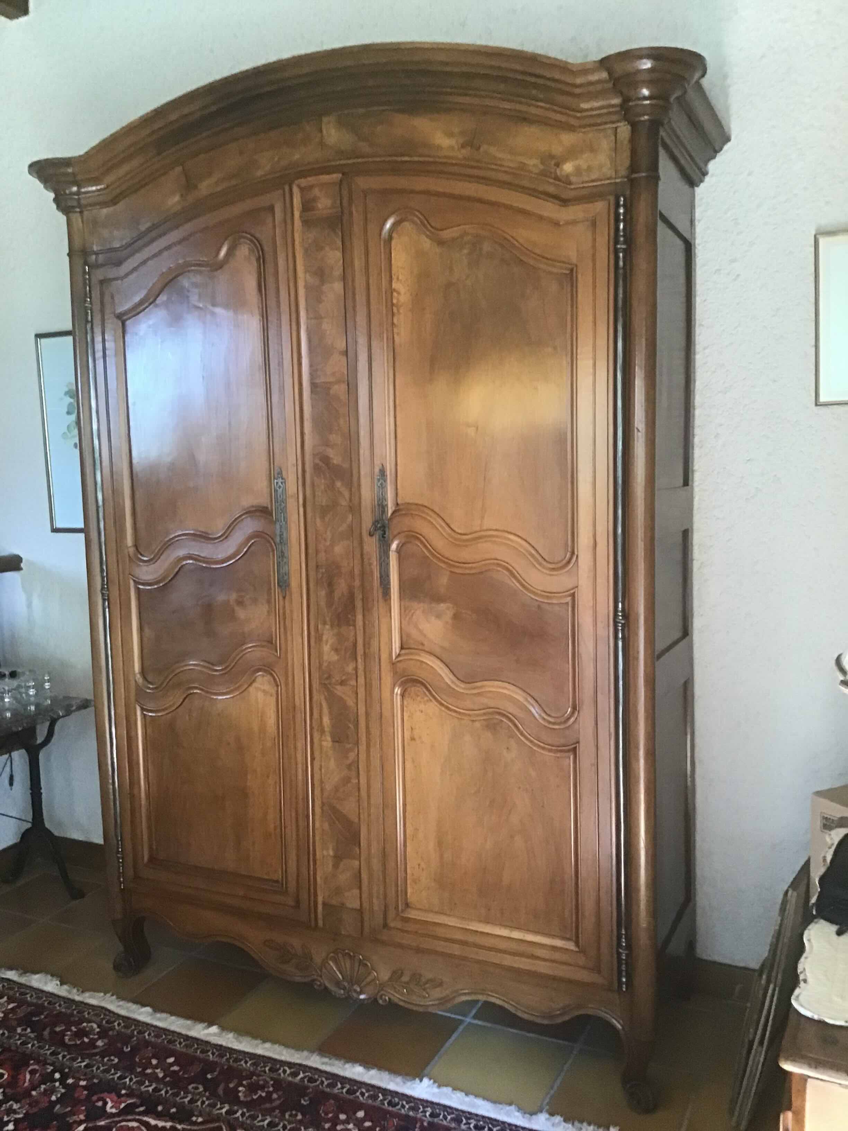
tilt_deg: -7.0
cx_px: 424
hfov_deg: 45.4
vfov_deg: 58.4
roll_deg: +2.8
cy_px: 566
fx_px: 1013
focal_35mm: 31
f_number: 2.4
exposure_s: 1/33
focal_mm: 3.3
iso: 160
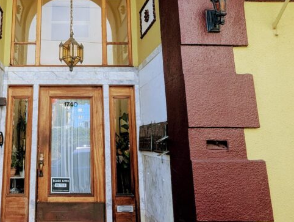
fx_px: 289
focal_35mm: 34
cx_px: 71
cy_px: 68
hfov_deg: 51.4
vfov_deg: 41.2
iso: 42
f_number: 2.2
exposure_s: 1/186
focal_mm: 2.35
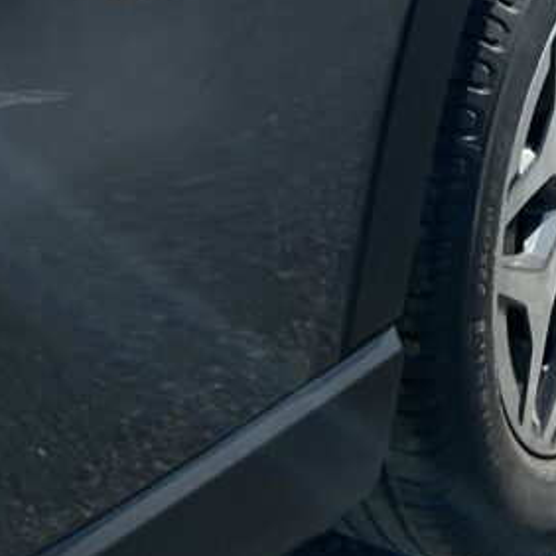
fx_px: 1690
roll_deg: +0.6
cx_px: 546
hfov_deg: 18.2
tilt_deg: -17.3
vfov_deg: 17.2
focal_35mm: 93
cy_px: -237
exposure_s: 1/1168
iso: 16
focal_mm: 3
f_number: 1.8
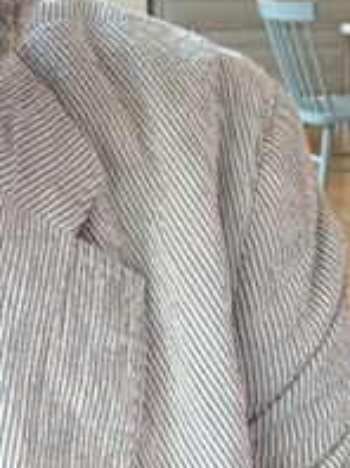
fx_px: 1608
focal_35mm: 119
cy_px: -17
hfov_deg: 12.1
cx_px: -80
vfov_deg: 16.2
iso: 80
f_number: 1.9
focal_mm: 2.69
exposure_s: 1/68
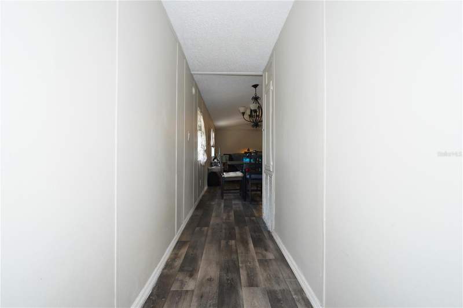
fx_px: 212
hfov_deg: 95.0
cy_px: 154
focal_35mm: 16
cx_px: 232
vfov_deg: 72.0
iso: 160
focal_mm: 11
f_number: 2.8
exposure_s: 1/60
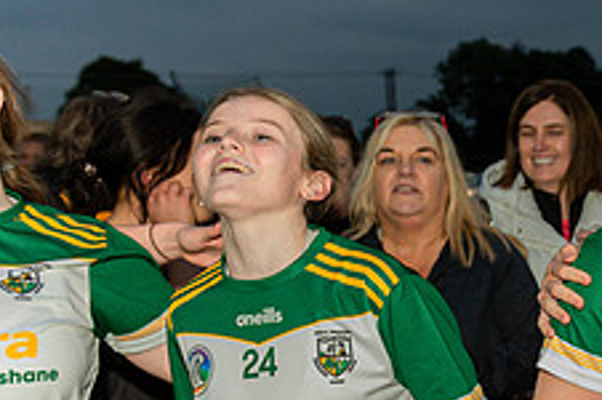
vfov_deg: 16.1
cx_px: 856
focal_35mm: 84
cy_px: 323
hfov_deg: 21.1
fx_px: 1403
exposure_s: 1/60
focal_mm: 29
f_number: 2.8
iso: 1600
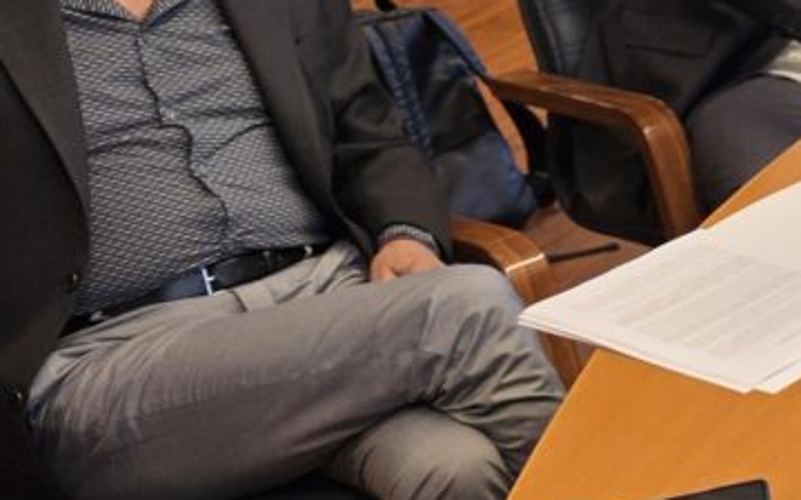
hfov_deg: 16.9
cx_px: 1391
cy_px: -184
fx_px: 2270
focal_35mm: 104
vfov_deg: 12.1
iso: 64
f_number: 1.7
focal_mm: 6.3
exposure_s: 1/100
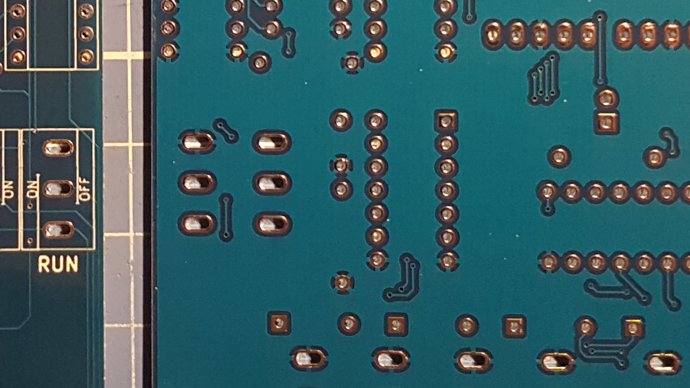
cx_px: 103
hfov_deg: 25.6
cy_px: 32
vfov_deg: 14.7
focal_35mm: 81
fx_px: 1482
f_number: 1.7
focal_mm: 4.2
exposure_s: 1/20
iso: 200
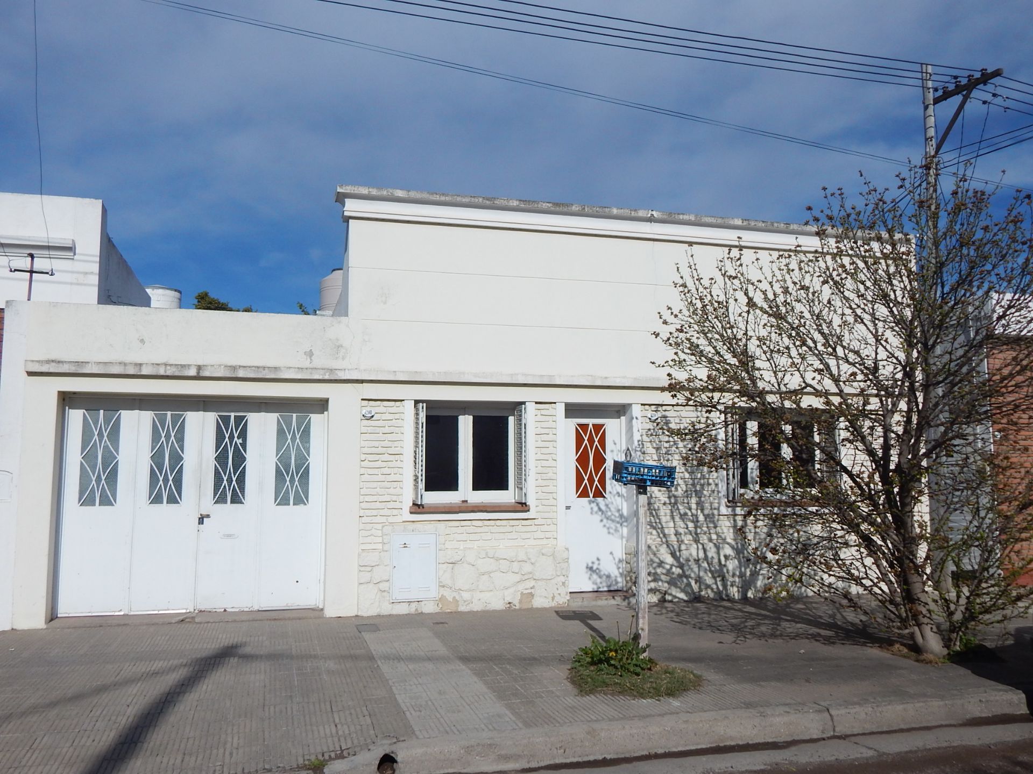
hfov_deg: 63.4
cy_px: 387
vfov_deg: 49.7
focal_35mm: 28
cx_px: 516
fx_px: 836
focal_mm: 5.1
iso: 125
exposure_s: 1/1500
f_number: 6.3
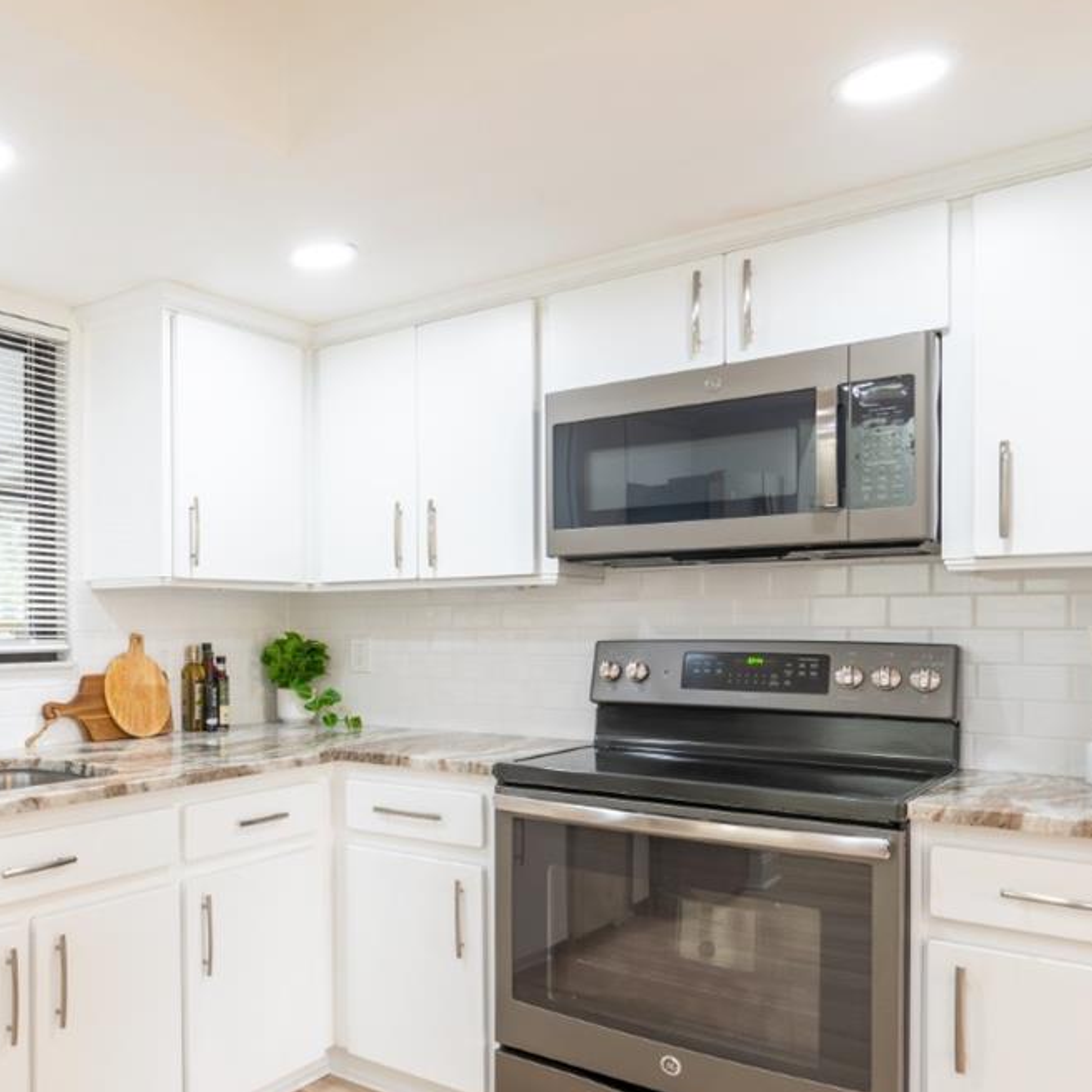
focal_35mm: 29
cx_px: 92
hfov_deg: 49.1
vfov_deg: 55.4
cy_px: 634
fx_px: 1035
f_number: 8
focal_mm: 14
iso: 125
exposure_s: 1/6
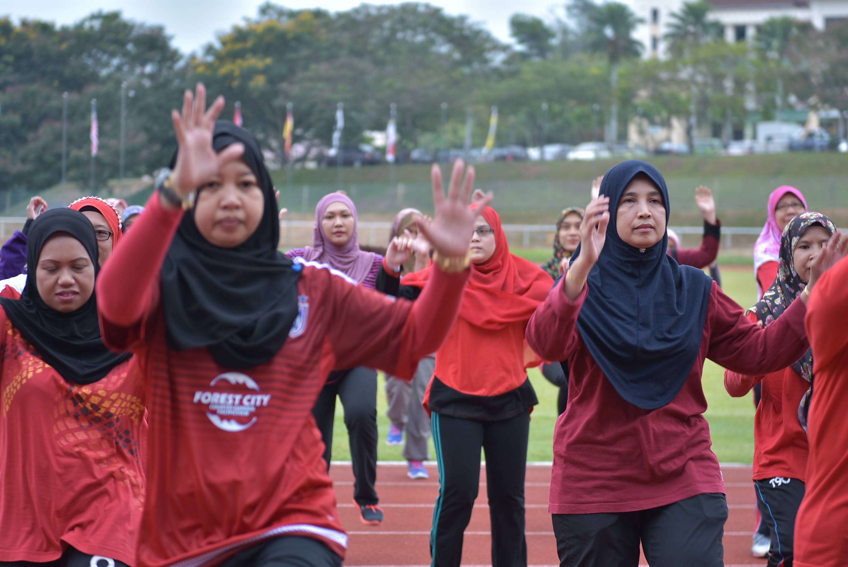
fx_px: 2334
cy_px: 284
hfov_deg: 20.6
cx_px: 424
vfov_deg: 13.8
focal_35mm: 99
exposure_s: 1/200
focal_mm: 66
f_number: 2.8
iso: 100
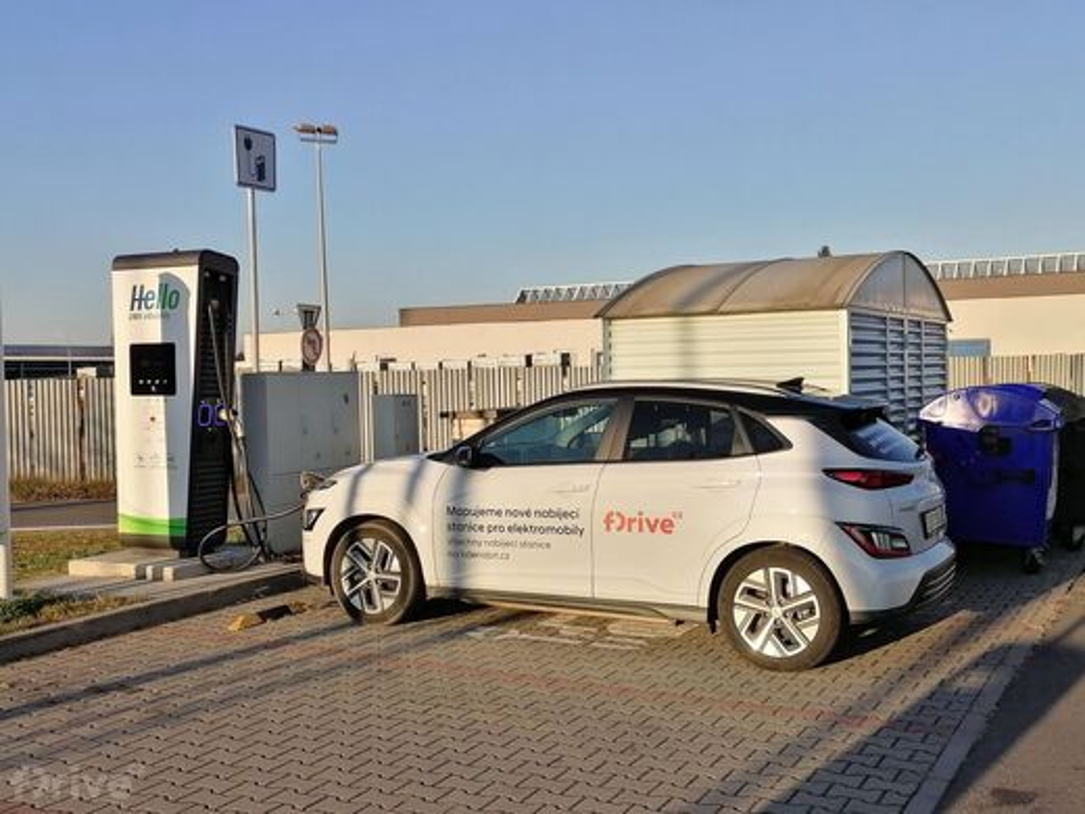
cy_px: 407
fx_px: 1285
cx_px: 542
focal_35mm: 41
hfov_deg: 45.8
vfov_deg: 35.1
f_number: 1.8
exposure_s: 1/1186
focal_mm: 5.3
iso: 50
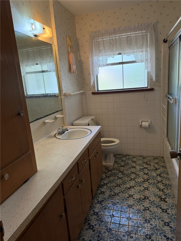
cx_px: 90
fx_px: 167
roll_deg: +4.5
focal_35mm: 24
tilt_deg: -12.5
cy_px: 120
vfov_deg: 71.6
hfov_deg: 56.8
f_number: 1.78
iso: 200
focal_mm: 6.76
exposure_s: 1/152
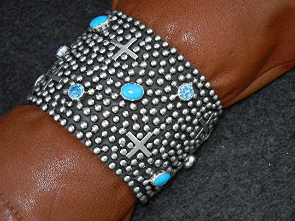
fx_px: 656
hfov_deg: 25.3
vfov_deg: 19.1
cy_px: 110
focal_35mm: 77
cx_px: 148
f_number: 4.3
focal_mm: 13.9
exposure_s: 1/30
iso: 619
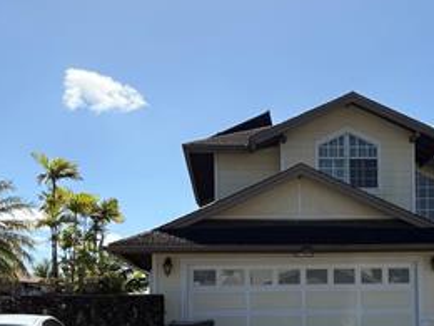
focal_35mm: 64
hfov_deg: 29.9
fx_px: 802
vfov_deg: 22.5
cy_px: 278
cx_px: 314
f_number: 1.6
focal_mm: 5.96
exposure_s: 1/4608
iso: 50
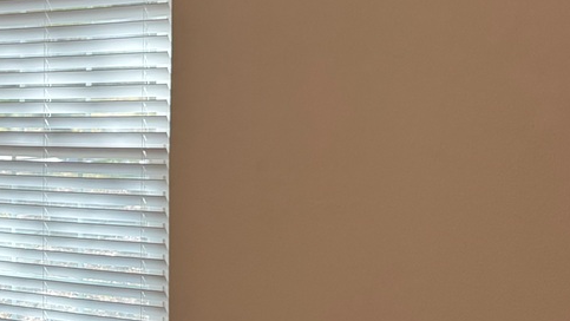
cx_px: -230
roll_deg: -0.2
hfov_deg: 23.1
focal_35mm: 78
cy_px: 144
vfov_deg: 15.5
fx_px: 1179
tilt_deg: -4.5
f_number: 1.78
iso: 160
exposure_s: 1/120
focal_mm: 6.76
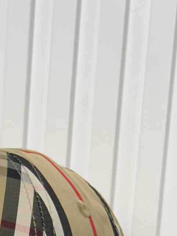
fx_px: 1091
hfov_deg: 9.0
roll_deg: -1.8
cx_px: -86
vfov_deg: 12.1
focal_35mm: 160
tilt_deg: -14.8
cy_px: 270
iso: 50
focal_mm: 6.86
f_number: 1.78
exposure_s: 1/100
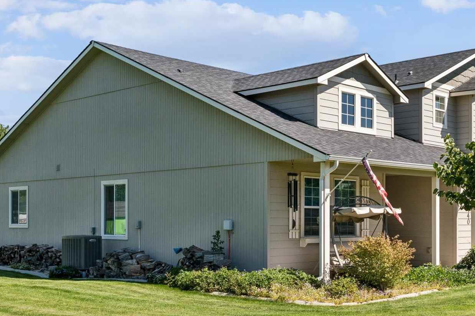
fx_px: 696
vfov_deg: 25.4
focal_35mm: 53
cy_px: 225
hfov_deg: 36.3
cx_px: 386
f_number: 13
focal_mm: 21.3
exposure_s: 1/250
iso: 400
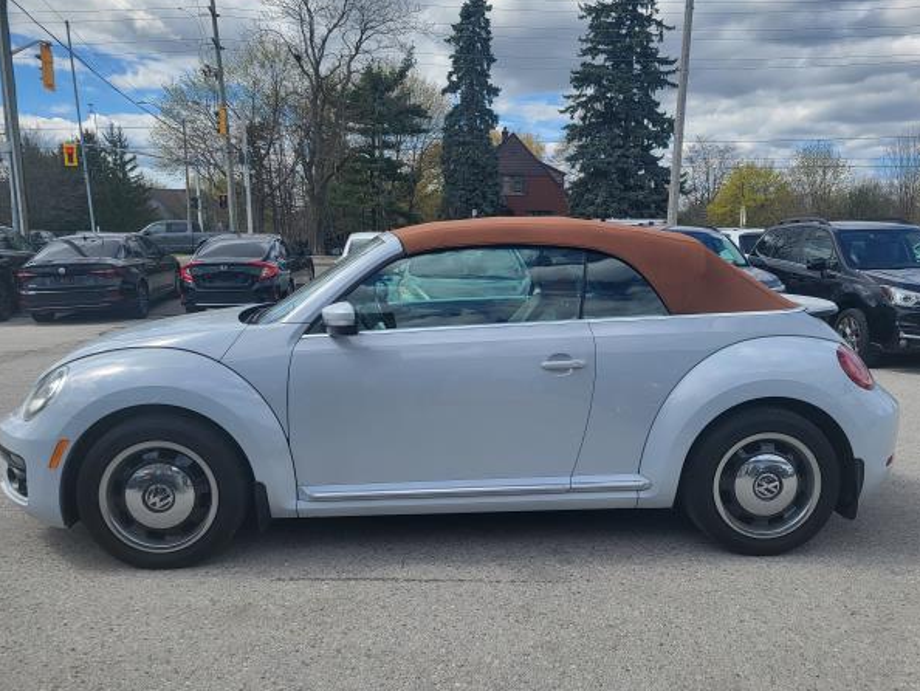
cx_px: 458
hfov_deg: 63.4
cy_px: 356
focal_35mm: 28
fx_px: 744
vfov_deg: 49.8
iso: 40
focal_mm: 5.4
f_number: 1.8
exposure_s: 1/1839
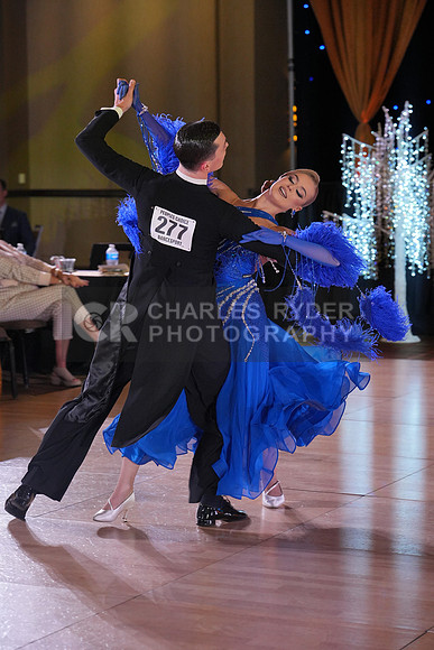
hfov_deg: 15.5
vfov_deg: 23.1
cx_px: 217
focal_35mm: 88
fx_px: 1590
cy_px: 325
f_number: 4
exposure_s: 1/500
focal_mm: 88
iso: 2000
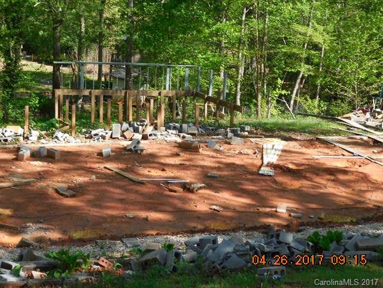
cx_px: 192
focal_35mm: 67
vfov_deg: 21.9
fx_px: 741
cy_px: 144
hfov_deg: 29.0
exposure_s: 1/160
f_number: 5.3
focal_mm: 12
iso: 125
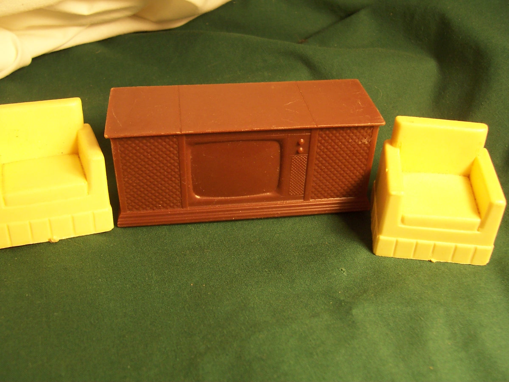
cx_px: 254
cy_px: 191
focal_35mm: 37
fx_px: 544
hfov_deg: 50.1
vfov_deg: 38.7
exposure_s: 1/60
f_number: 2.8
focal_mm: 5.6
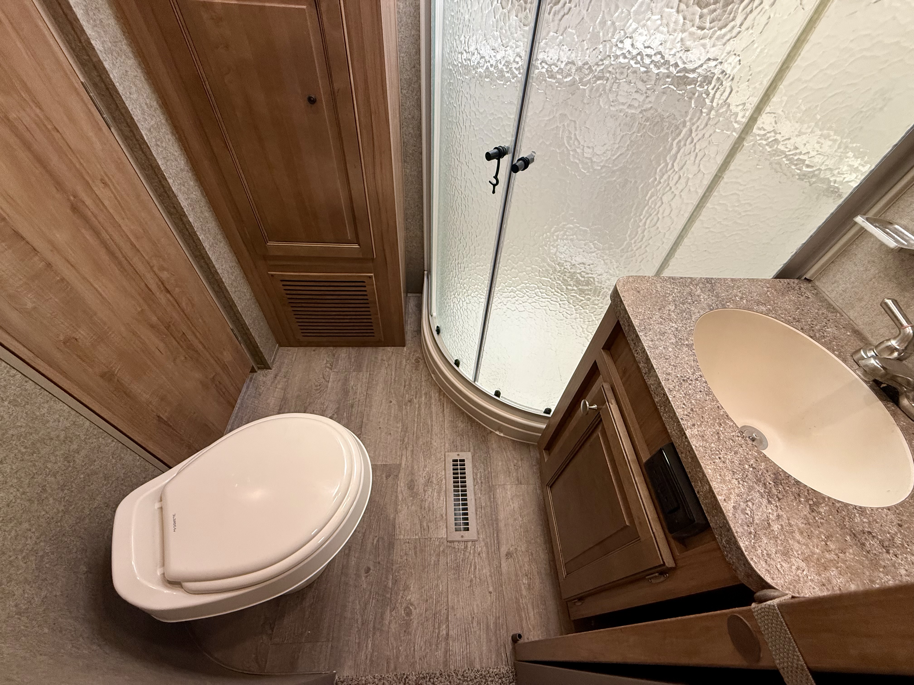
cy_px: 342
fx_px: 370
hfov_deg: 102.1
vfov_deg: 85.7
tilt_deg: -48.2
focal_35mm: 14
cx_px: 457
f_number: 2.2
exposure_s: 1/99
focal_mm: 2.22
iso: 250
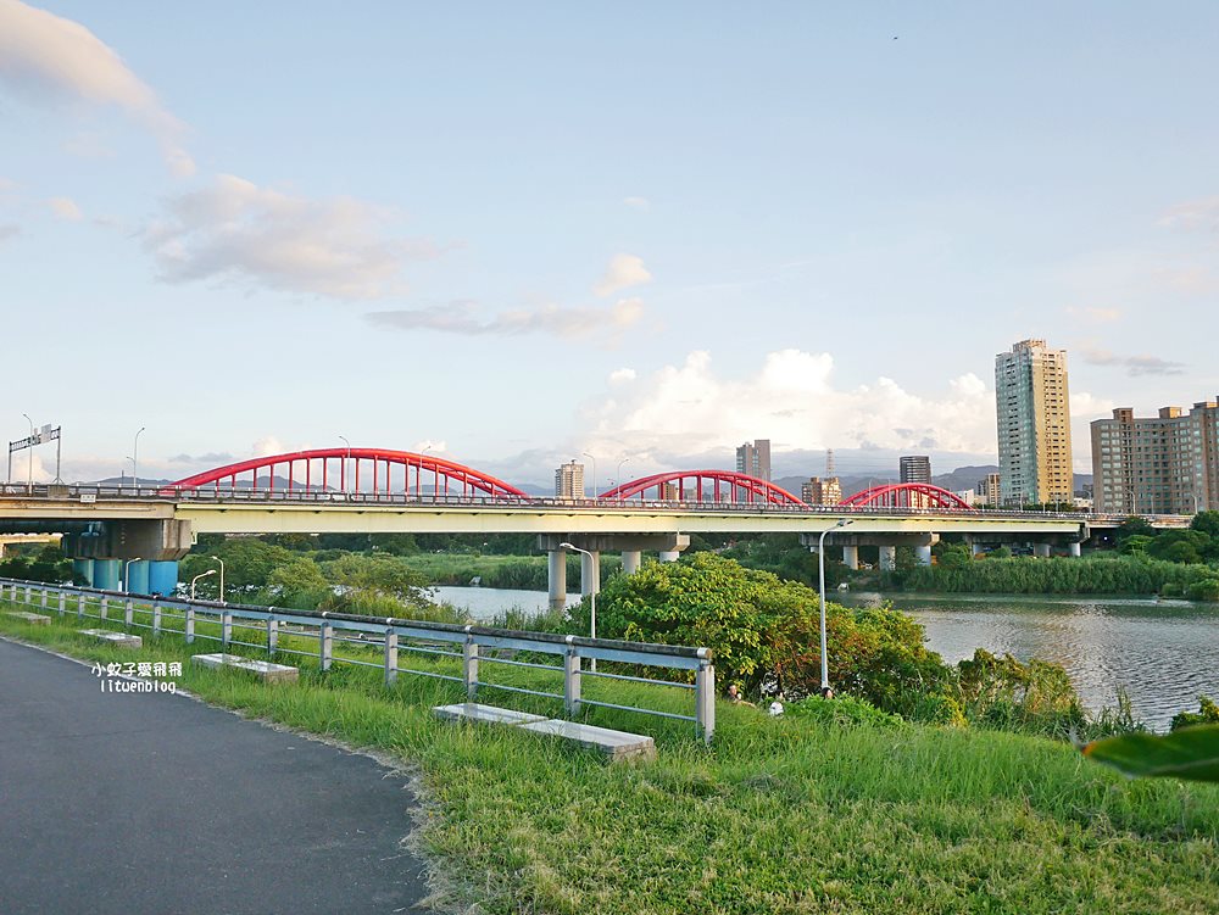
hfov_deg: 63.4
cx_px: 610
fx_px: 986
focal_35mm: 28
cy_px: 458
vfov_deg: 49.8
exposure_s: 1/500
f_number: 2.8
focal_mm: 14
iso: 200
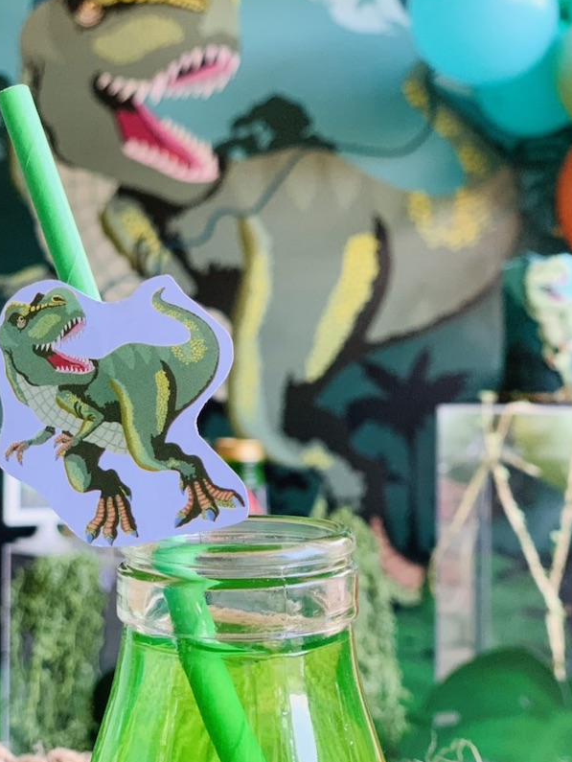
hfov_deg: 24.0
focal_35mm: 61
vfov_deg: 31.7
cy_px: 365
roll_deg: -0.5
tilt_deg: +0.8
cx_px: 250
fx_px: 1343
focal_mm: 6
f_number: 2.4
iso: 200
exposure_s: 1/60
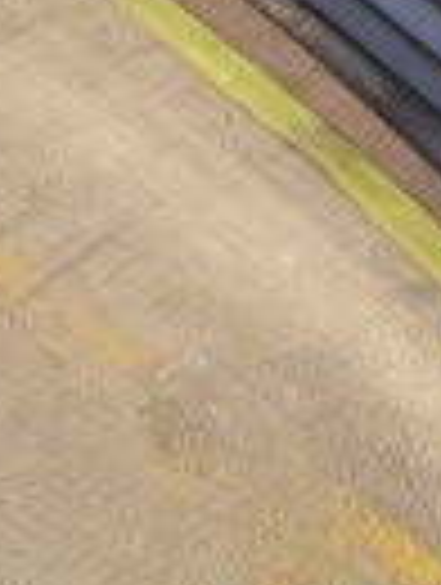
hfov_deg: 9.2
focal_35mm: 150
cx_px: 940
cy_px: -1154
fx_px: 2540
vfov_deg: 10.0
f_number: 1.8
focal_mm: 6.7
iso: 250
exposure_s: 1/40
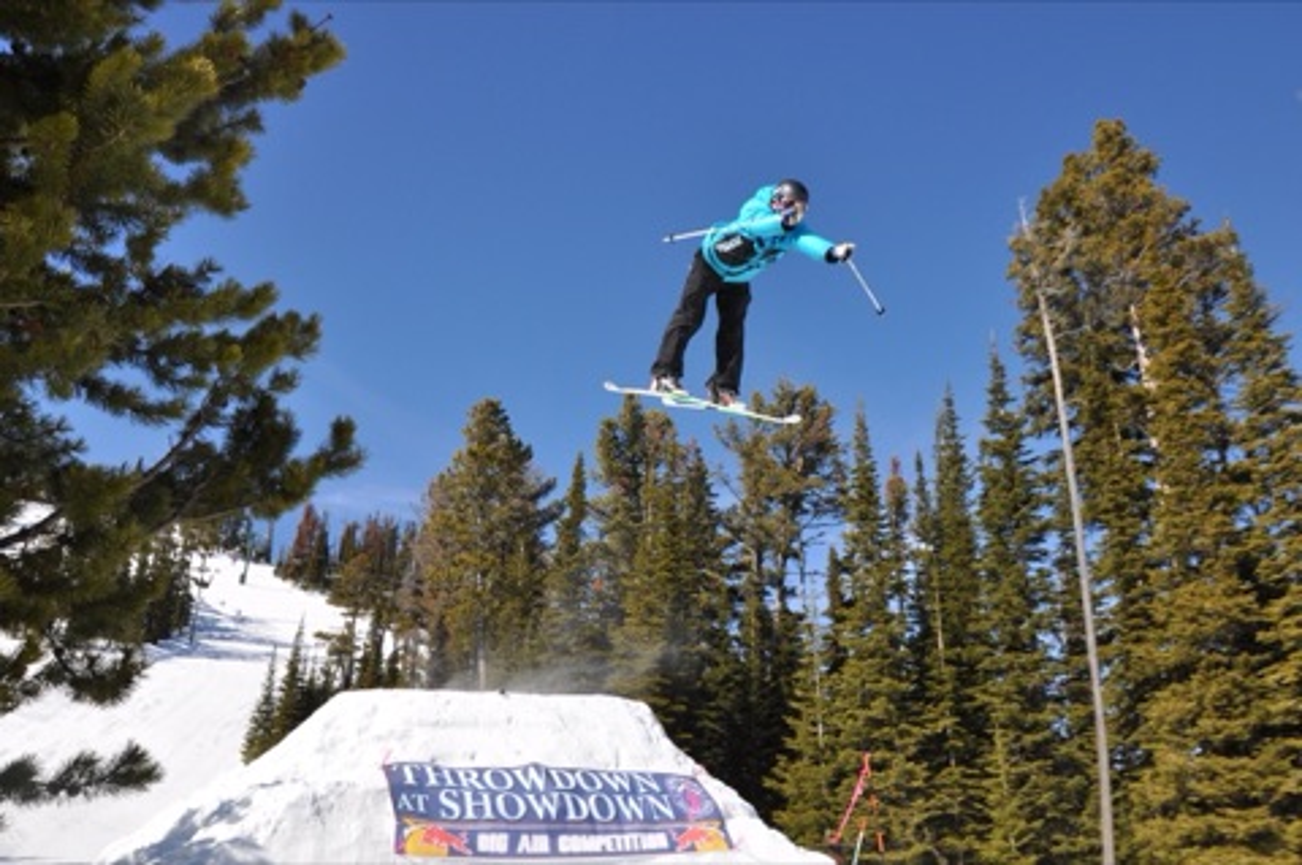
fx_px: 1138
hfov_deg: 59.5
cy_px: 432
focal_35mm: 32
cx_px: 651
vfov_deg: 41.6
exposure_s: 1/500
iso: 200
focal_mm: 21
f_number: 11
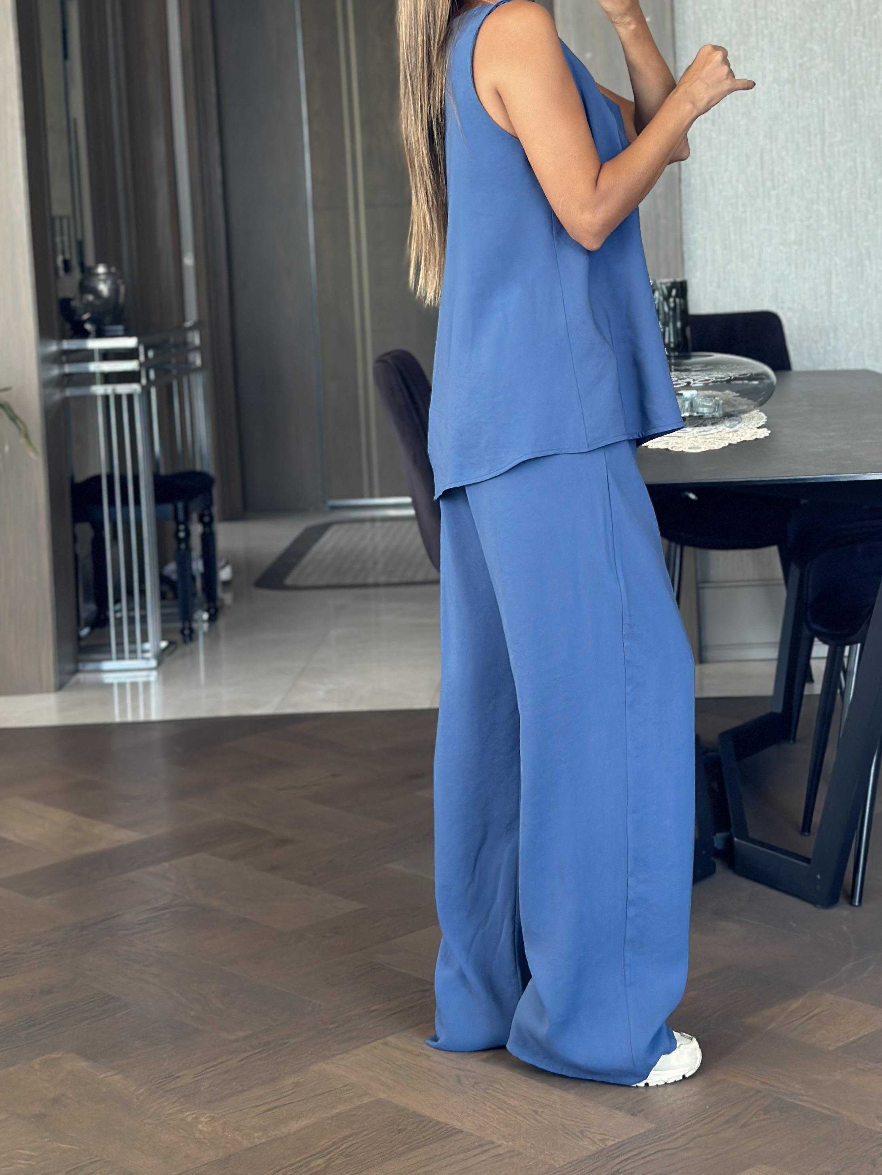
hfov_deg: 22.5
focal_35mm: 65
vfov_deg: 29.6
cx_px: 569
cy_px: 385
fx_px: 2208
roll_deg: +3.3
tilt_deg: -18.6
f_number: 1.78
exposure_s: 1/73
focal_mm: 6.86
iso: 125
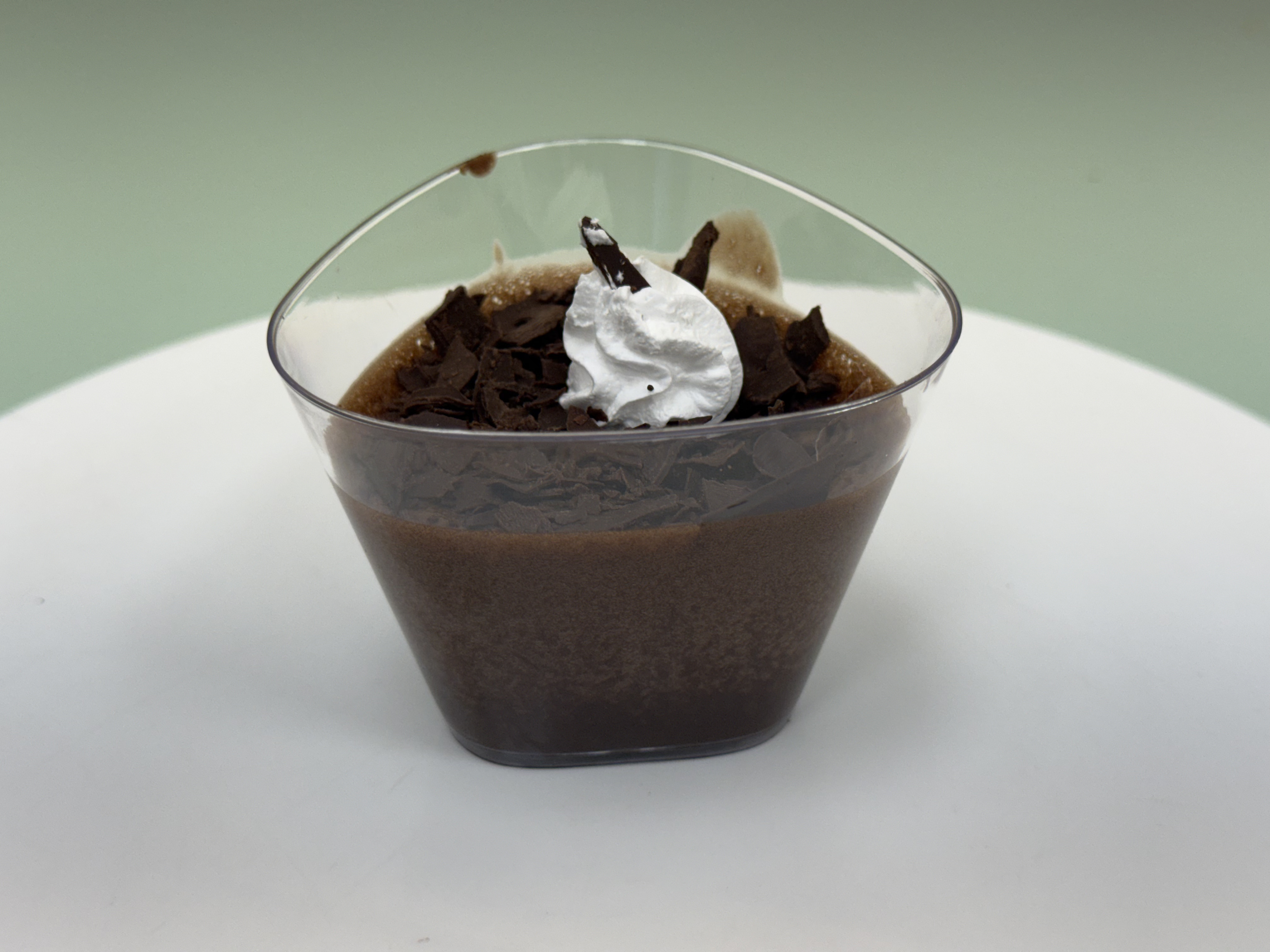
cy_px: 476
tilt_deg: -33.3
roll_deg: -0.1
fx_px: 1761
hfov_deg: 39.7
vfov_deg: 30.3
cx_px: 635
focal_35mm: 48
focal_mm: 6.76
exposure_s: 1/223
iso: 64
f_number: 1.78
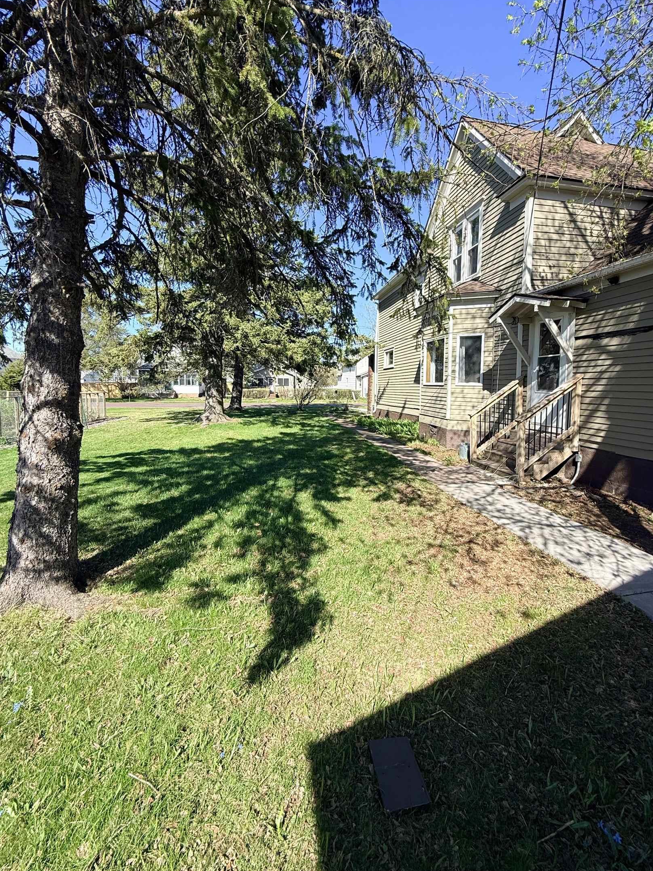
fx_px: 377
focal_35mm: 15
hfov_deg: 81.7
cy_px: 416
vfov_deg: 98.1
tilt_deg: -4.3
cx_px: 343
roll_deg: -0.9
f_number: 2.2
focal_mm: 2.22
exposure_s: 1/1001
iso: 50
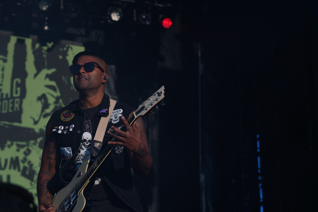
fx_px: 927
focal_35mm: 105
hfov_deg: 19.5
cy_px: 106
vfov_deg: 13.0
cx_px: 159
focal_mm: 105
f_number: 6.3
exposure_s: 1/320
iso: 100
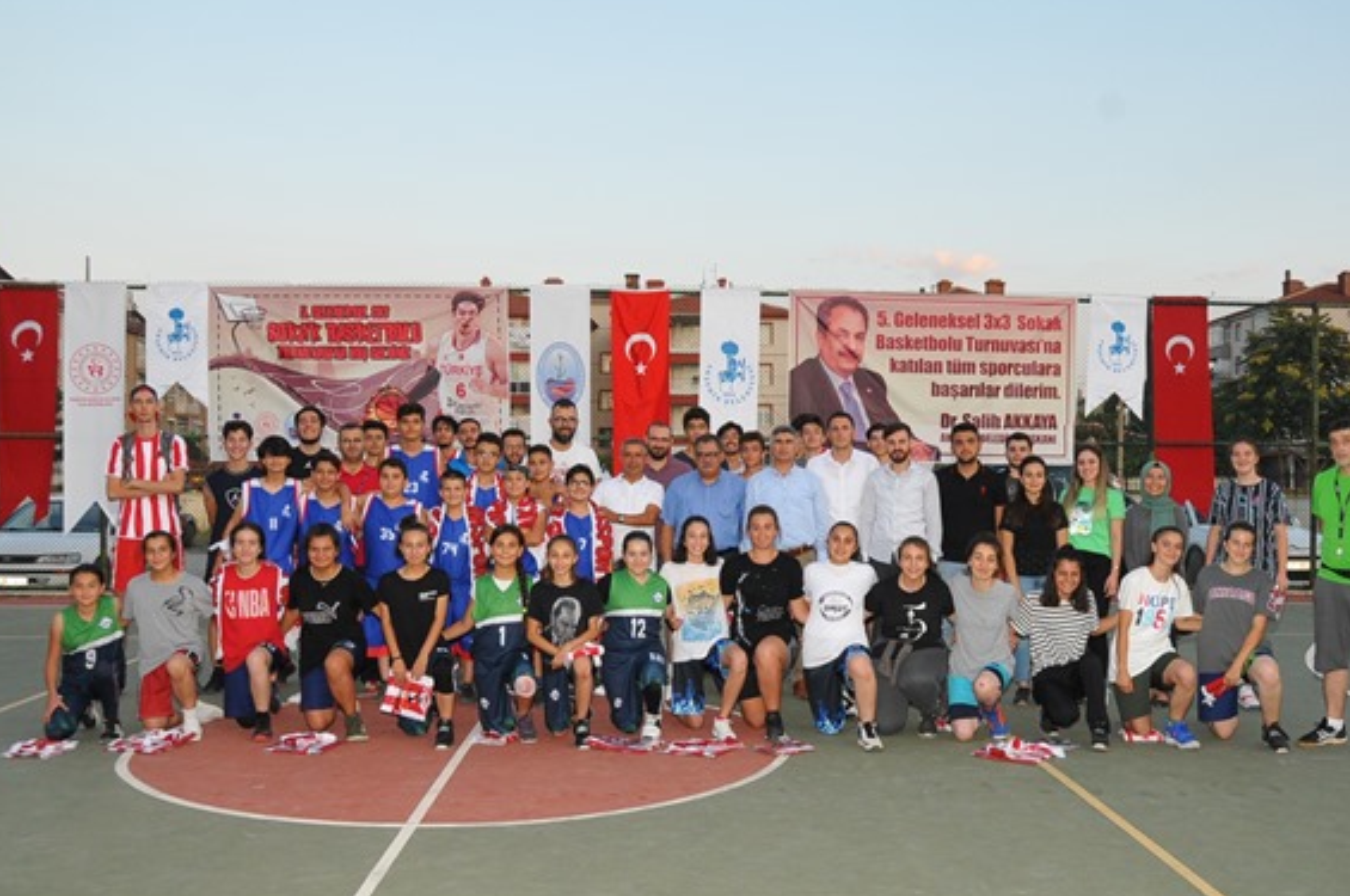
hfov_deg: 55.8
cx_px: 743
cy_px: 498
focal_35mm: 34
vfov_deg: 38.7
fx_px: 1273
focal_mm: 20
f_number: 6.3
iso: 640
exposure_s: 1/125
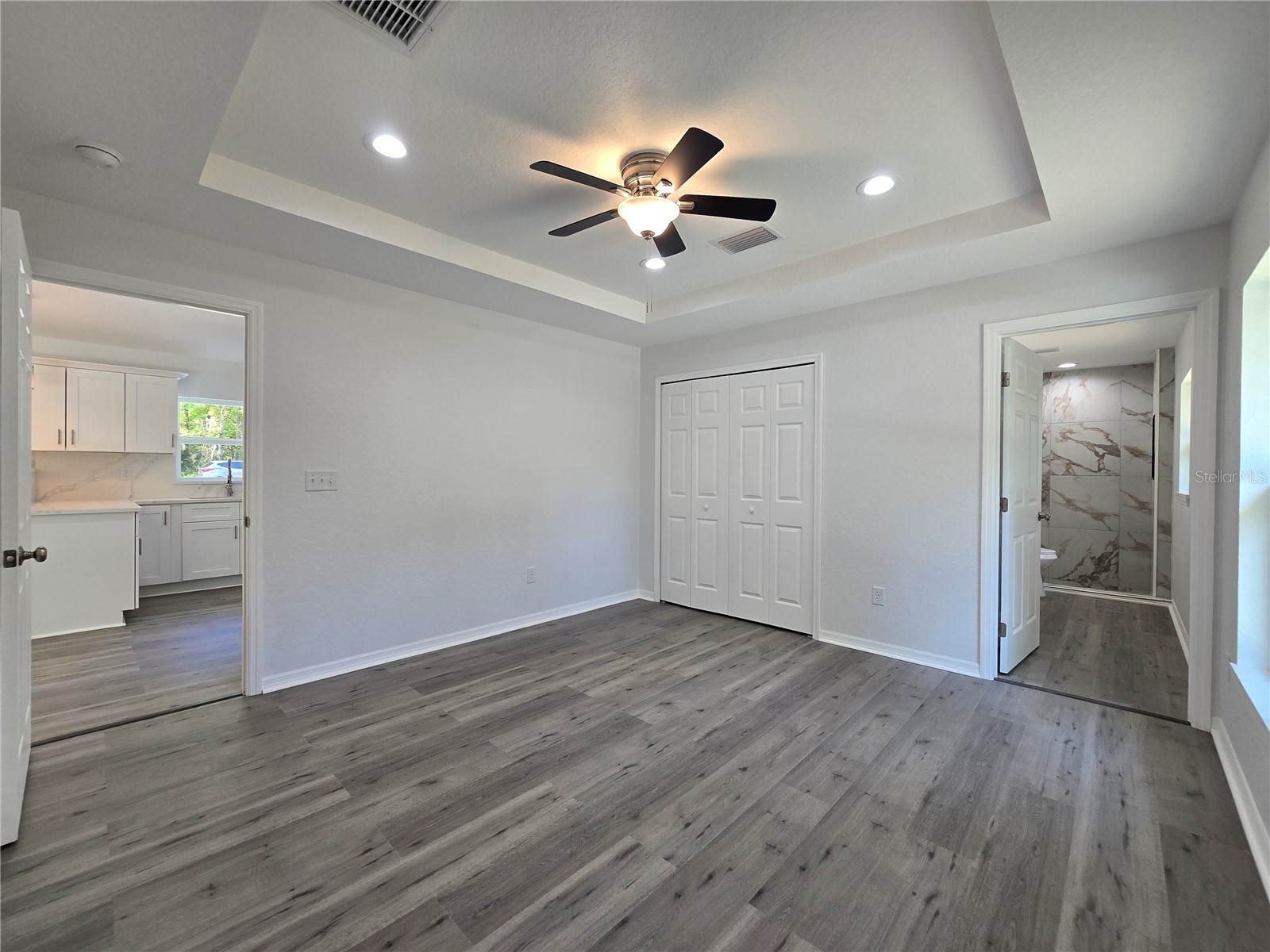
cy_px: 476
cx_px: 635
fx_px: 477
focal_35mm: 13
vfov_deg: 89.9
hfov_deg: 106.2
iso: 64
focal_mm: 2.2
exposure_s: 1/60
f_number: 2.2
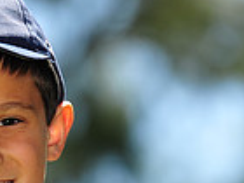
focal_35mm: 736
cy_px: 274
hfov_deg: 2.7
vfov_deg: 2.0
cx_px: -24
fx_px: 5188
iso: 200
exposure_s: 1/640
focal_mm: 185
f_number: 4
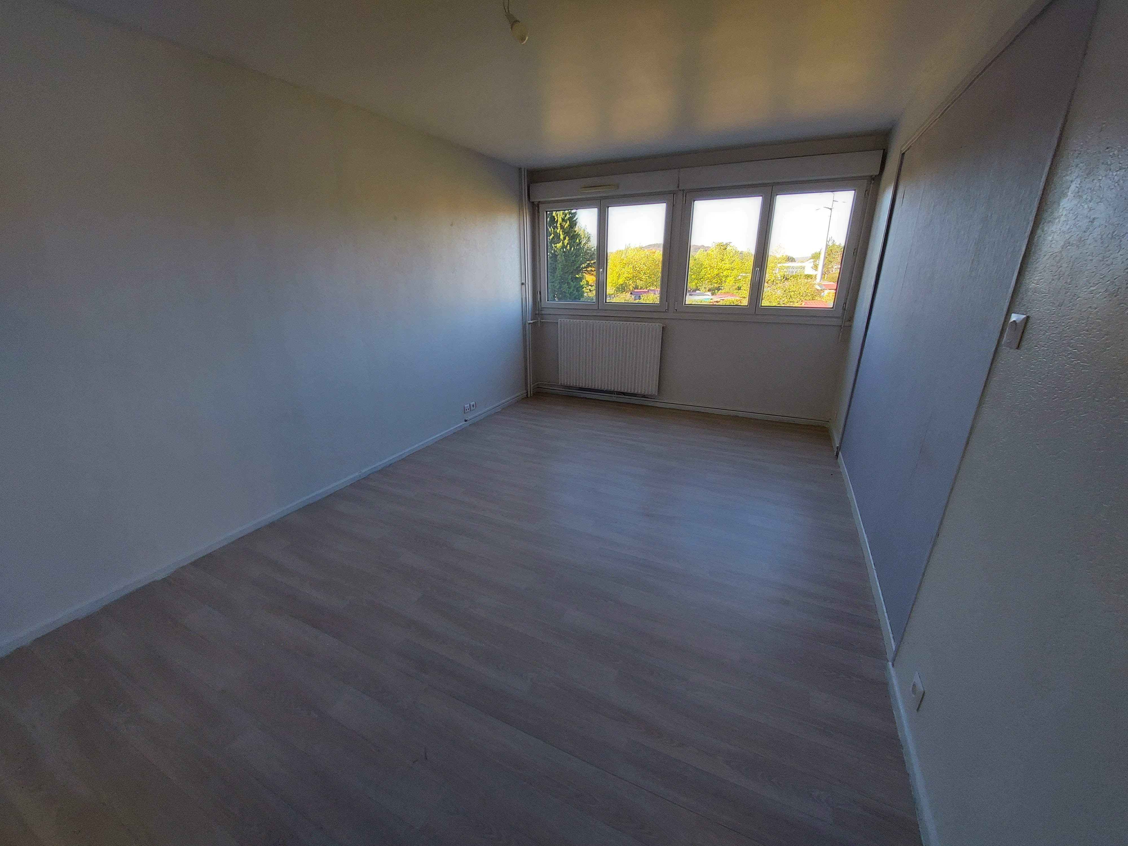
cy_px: 423
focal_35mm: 13
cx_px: 564
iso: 80
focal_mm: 1.74
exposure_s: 1/120
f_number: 2.2
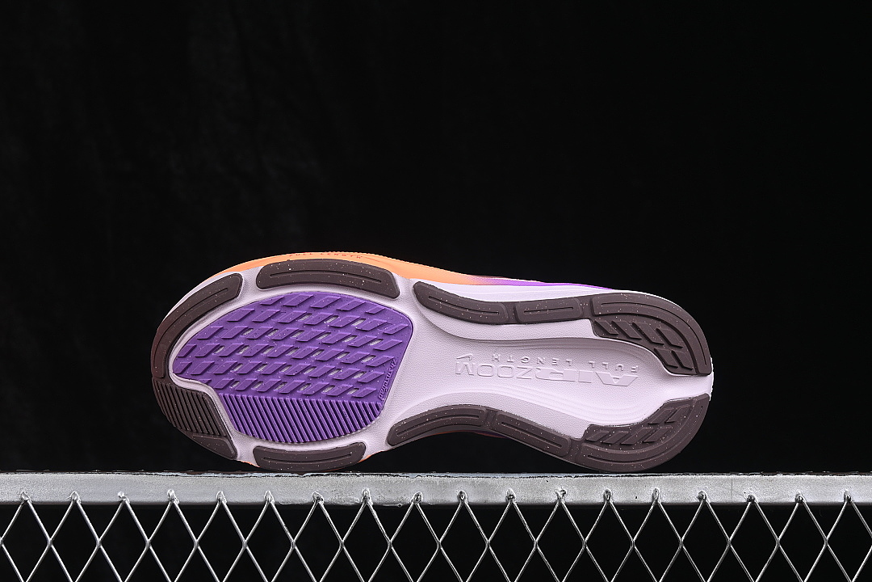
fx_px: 1817
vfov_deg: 18.2
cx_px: 436
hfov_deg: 27.0
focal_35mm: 75
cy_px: 291
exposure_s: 1/80
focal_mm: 50
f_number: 8
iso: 160
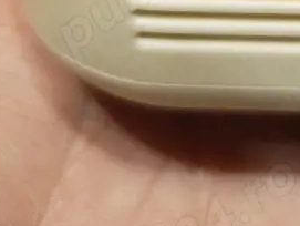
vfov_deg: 11.3
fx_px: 981
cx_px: 537
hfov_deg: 15.1
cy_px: -282
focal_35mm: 113
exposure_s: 1/100
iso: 276
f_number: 1.88
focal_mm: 5.59
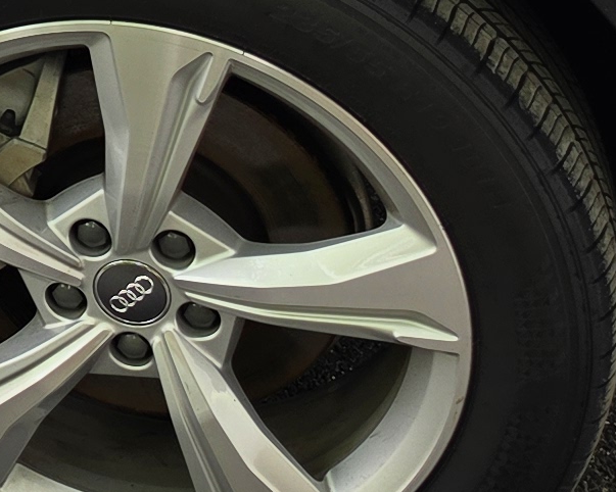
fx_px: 2716
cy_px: -431
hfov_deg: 11.4
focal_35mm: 149
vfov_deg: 9.8
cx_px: -711
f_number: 1.4
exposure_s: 1/120
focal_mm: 6.5
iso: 25
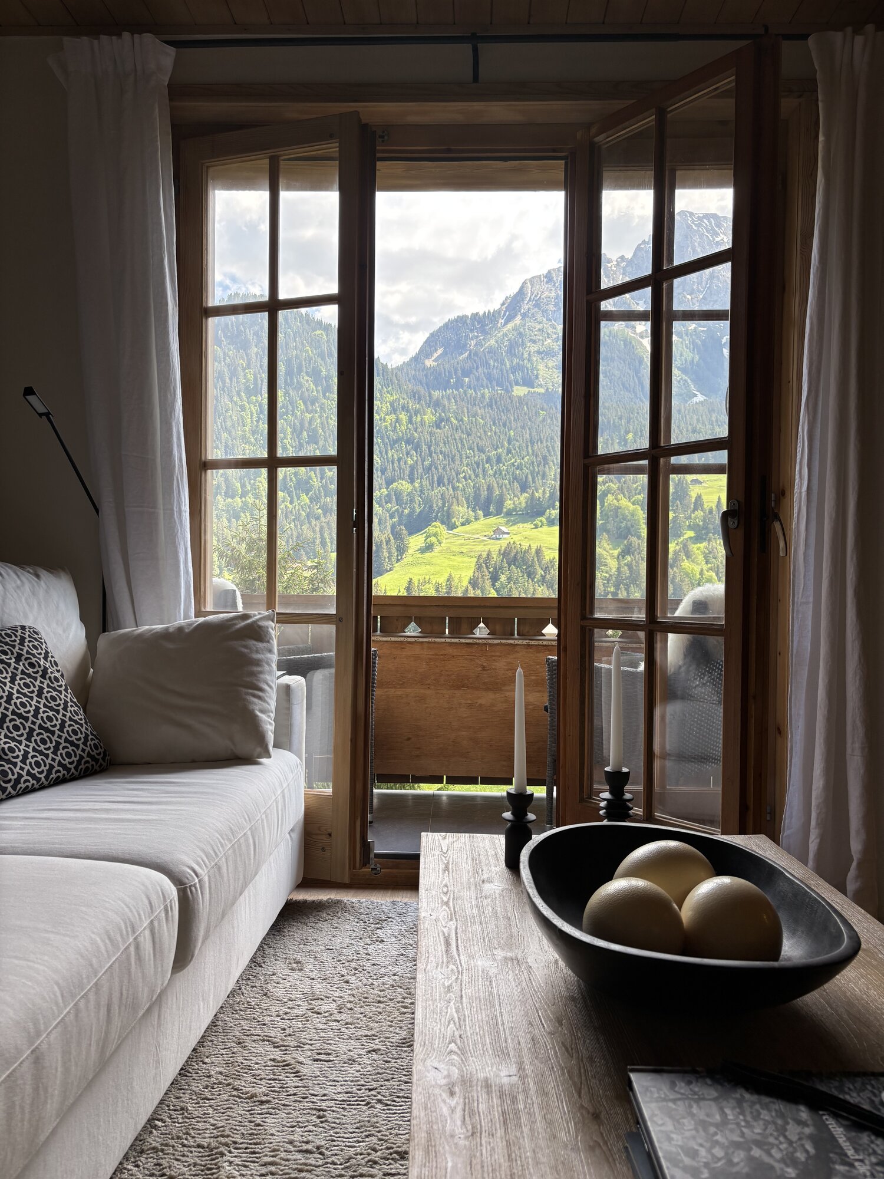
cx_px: 442
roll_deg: -0.4
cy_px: 590
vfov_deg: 67.3
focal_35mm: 26
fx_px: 885
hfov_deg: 53.1
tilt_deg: -1.0
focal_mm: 5.96
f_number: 1.6
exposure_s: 1/347
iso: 50
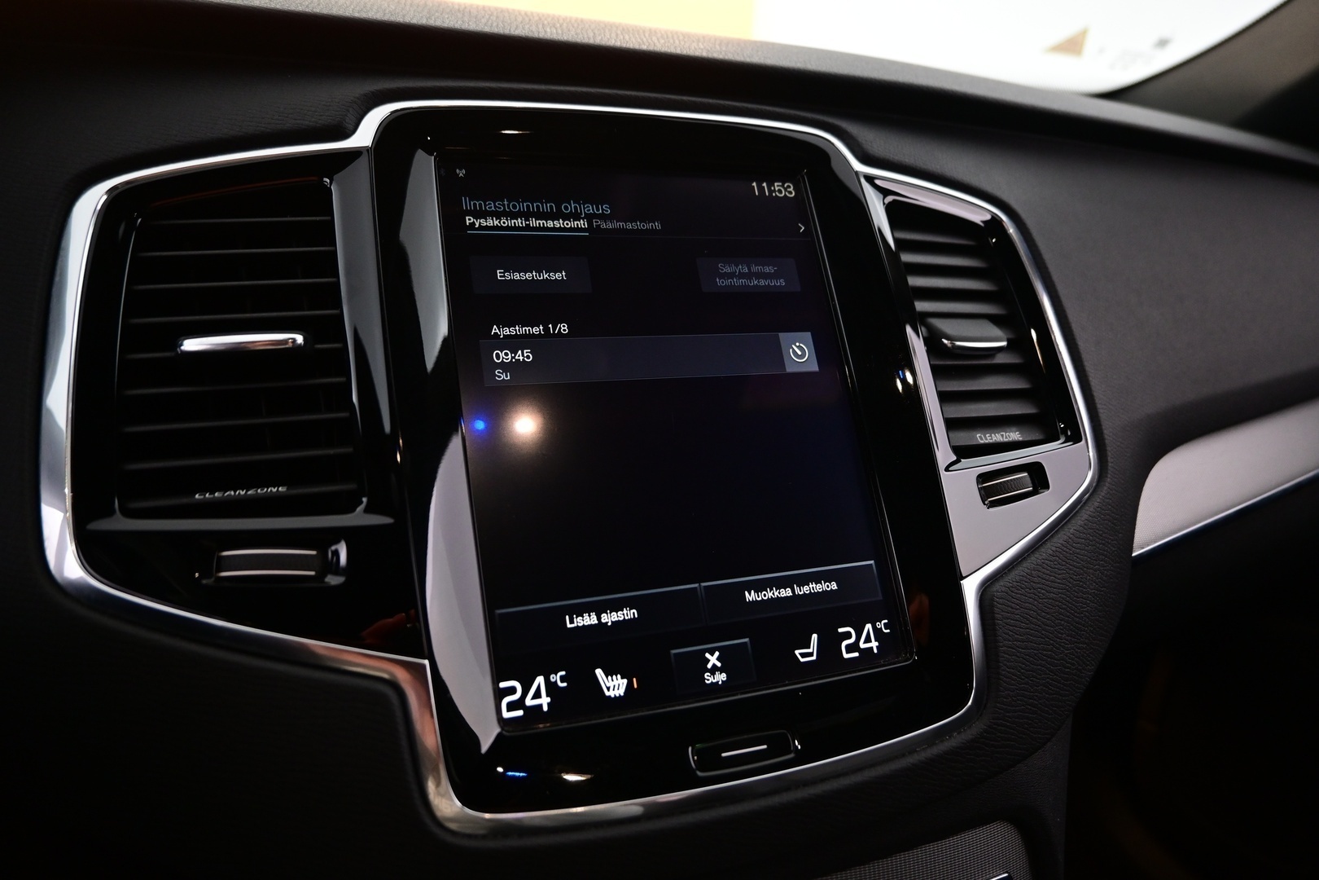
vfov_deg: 53.1
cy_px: 440
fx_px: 879
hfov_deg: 73.7
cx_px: 660
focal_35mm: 24
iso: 1000
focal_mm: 16
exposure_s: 1/25
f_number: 3.5
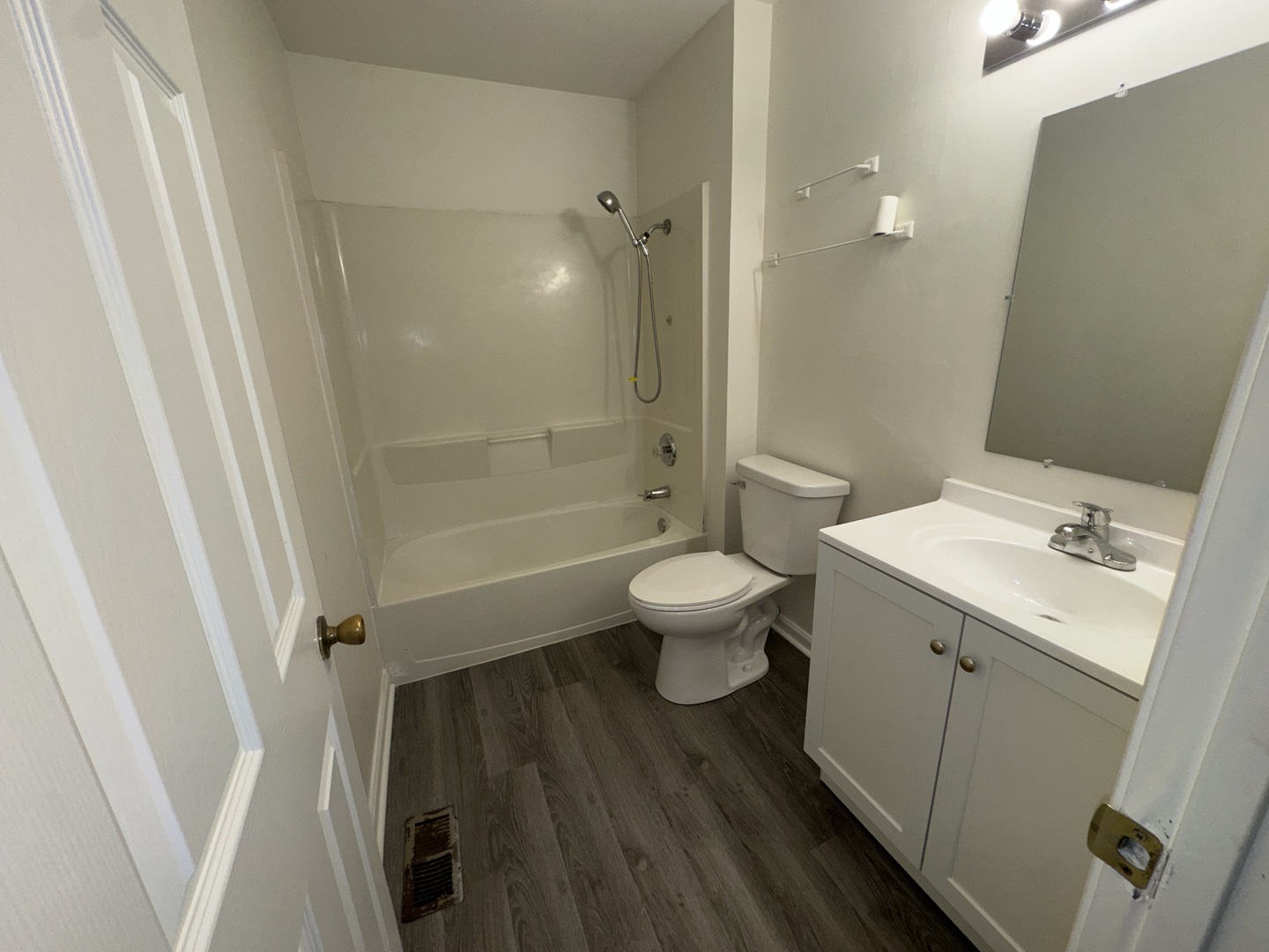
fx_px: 513
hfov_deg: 102.1
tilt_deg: -16.4
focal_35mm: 14
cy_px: 476
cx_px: 634
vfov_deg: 85.7
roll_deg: +2.0
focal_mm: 2.22
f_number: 2.2
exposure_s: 1/122
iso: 50
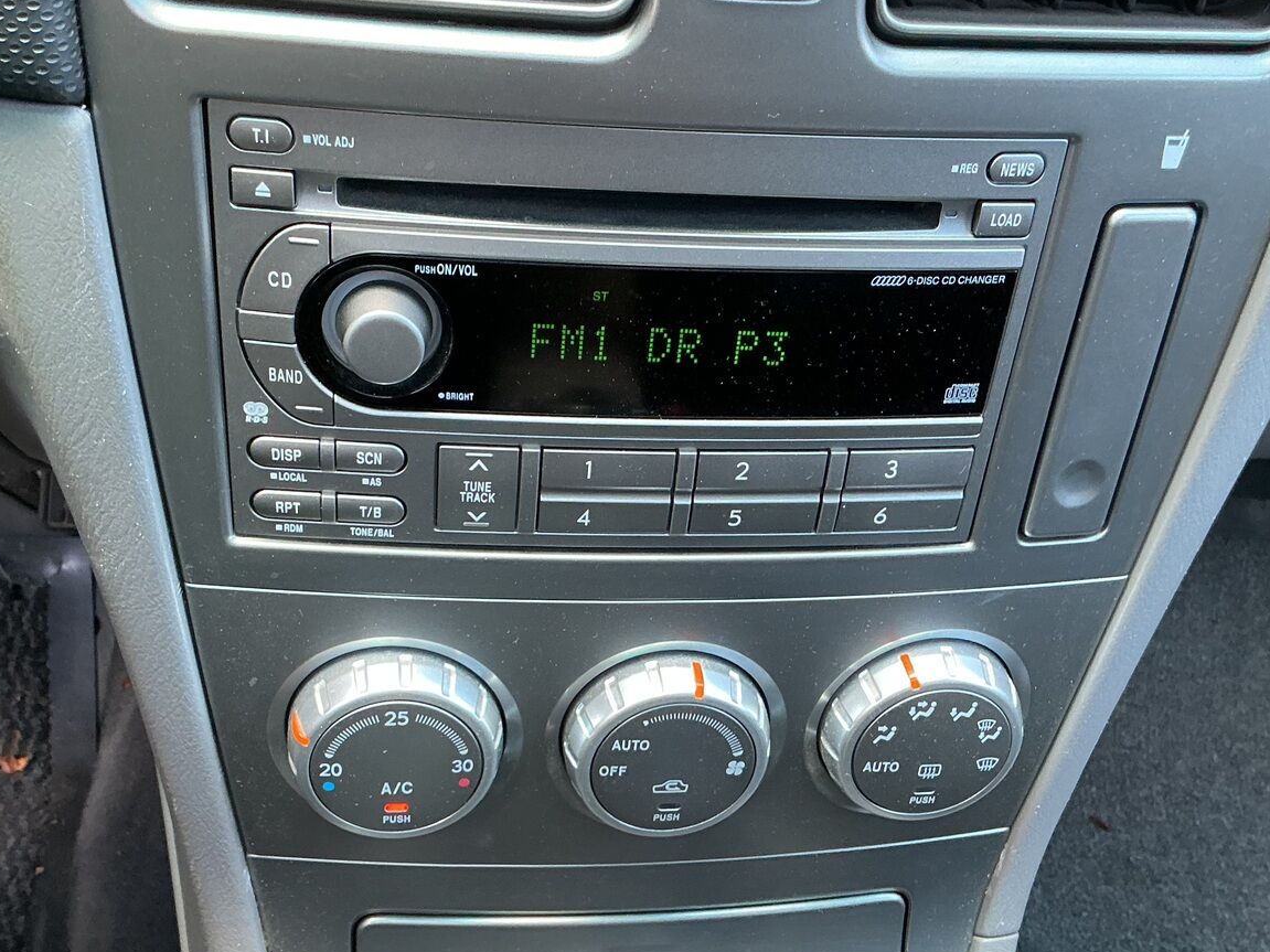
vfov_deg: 33.5
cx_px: 624
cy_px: 561
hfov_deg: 43.9
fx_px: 1577
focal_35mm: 43
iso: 80
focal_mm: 3
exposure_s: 1/60
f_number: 1.8
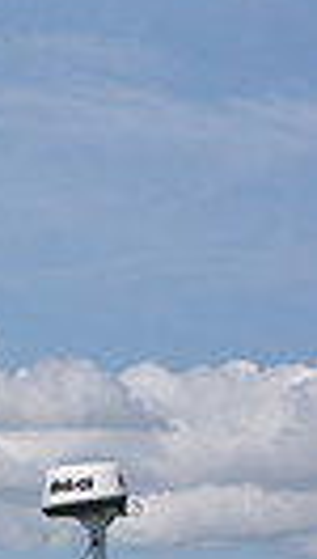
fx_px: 5101
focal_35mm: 344
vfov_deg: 6.2
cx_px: -900
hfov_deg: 3.4
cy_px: 489
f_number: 8
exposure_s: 1/800
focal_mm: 75
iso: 320
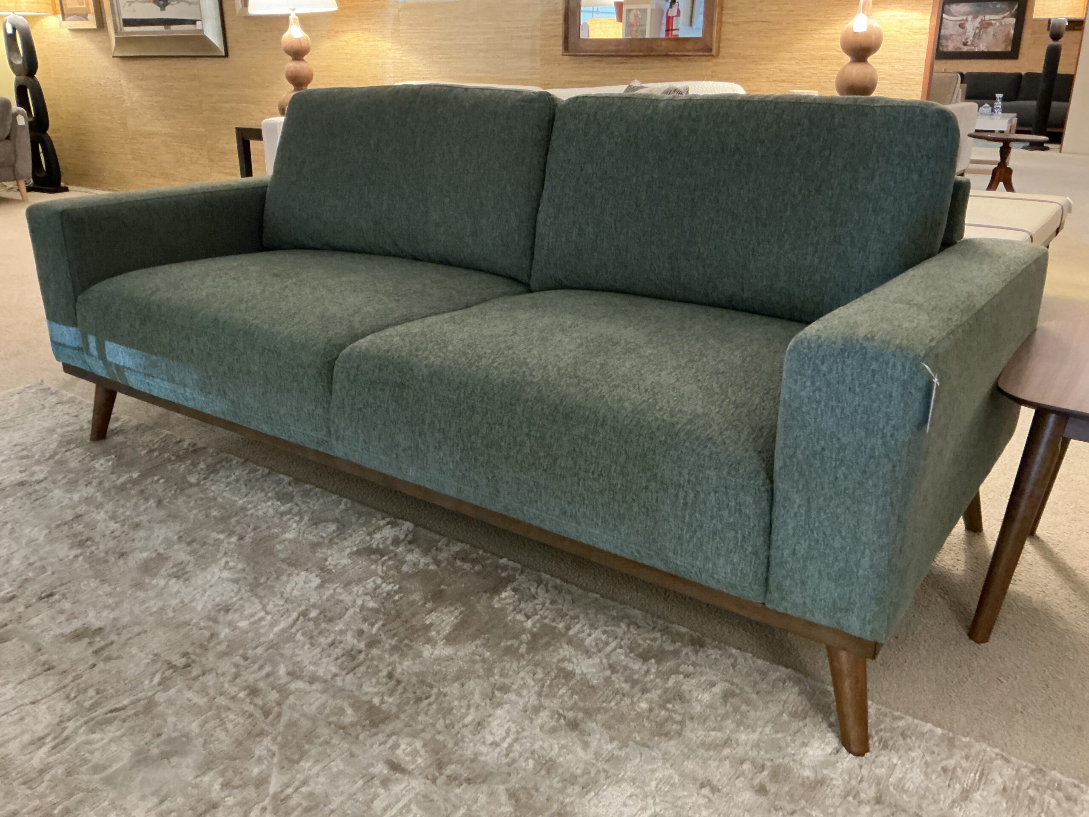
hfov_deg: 61.7
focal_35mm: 29
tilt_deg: -21.0
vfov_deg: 48.2
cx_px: 544
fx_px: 912
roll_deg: +0.9
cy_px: 408
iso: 500
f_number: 1.8
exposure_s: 1/30
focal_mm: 3
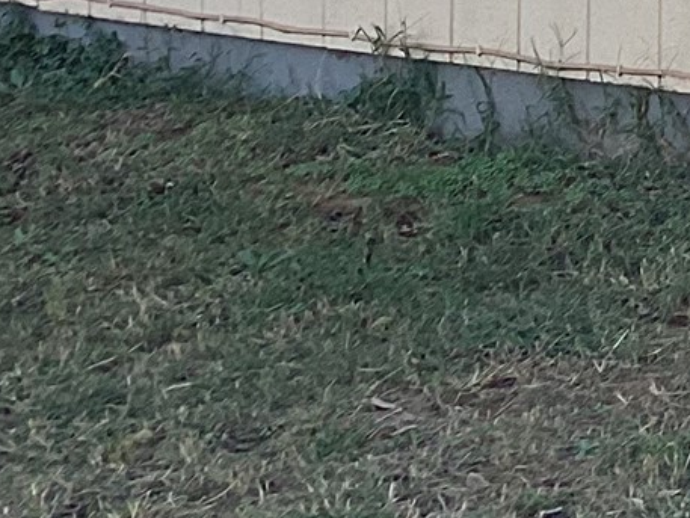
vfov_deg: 10.0
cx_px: 1363
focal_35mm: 139
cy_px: -446
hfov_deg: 12.5
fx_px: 2771
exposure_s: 1/162
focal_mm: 3.3
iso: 25
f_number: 2.4
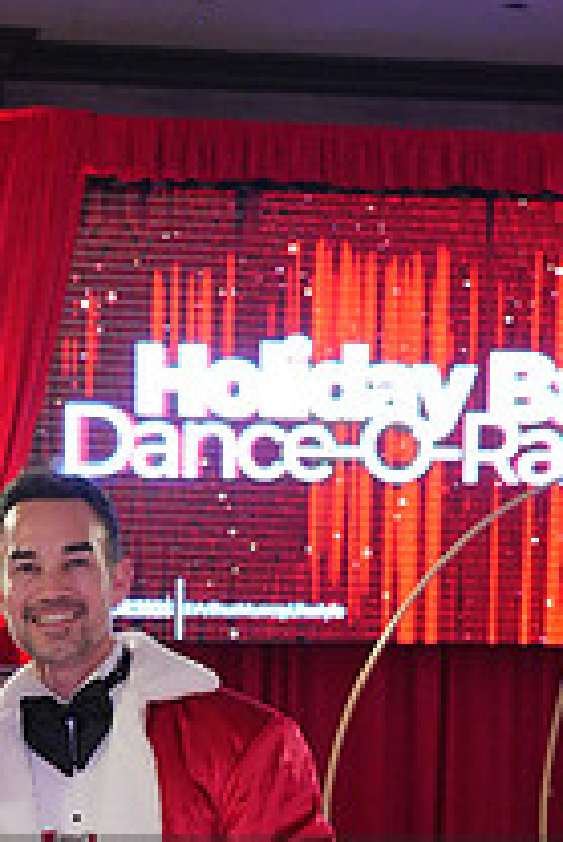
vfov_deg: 20.3
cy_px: 972
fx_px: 2225
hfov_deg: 14.3
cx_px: 38
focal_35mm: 95
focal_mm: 34
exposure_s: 1/400
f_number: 4
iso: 4000
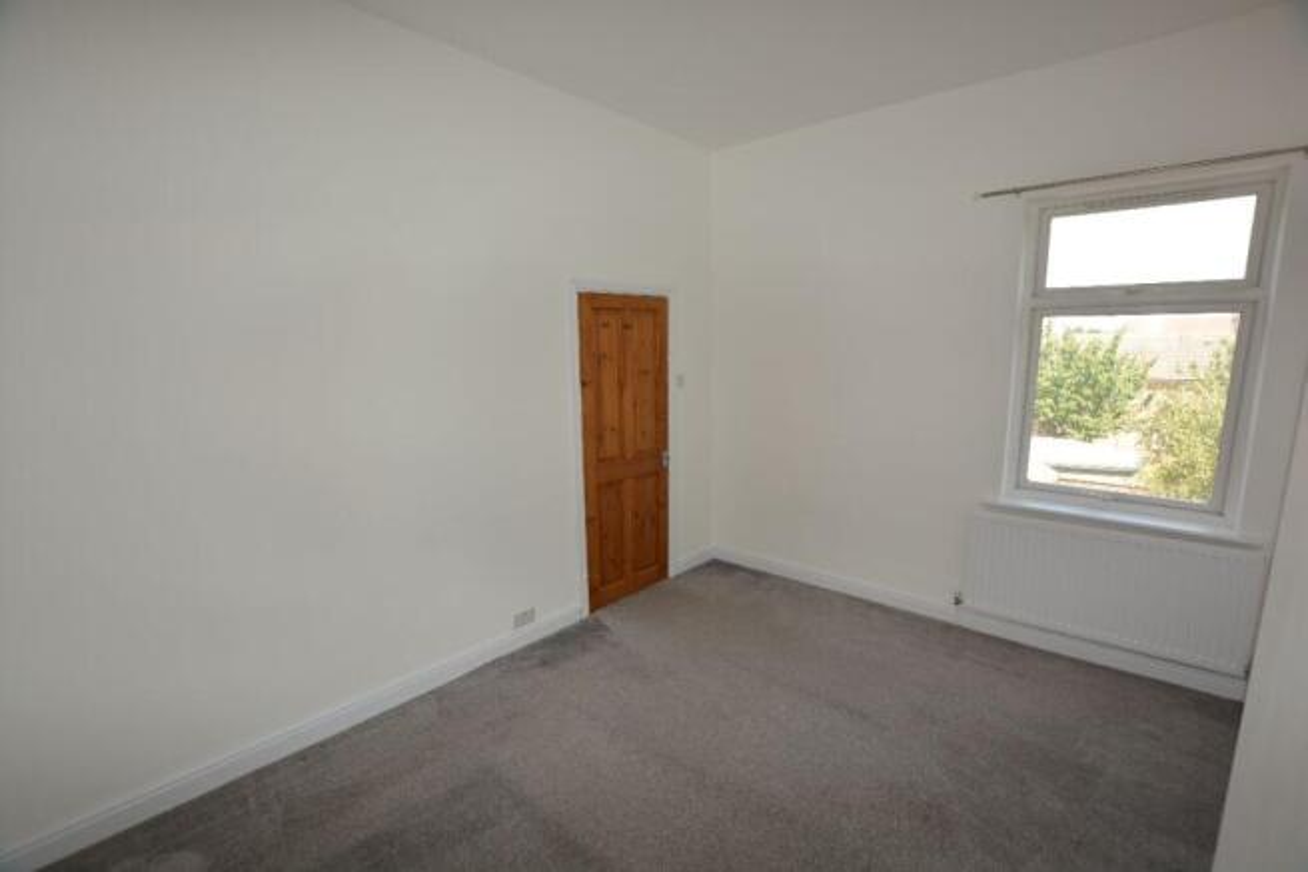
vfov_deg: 77.4
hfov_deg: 100.4
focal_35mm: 15
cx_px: 654
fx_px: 545
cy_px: 436
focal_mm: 10
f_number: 5
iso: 200
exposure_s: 1/100
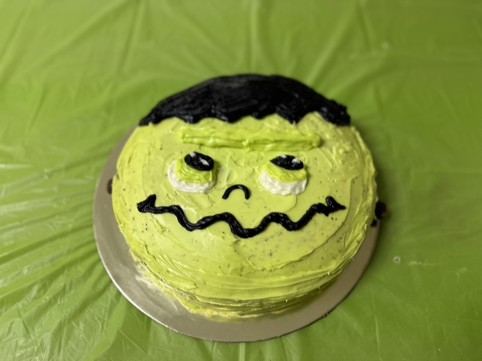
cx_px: 241
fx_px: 334
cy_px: 180
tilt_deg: -59.2
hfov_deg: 71.6
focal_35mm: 24
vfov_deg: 56.8
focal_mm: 6.86
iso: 200
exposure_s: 1/60
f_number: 1.78
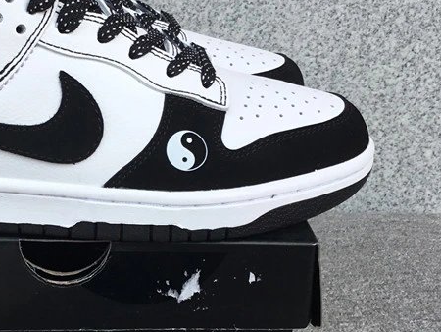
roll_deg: -0.4
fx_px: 790
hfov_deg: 30.3
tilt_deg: -21.1
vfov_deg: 23.6
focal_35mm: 62
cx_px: 81
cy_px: 195
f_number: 2.4
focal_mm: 3.3
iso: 25
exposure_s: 1/494
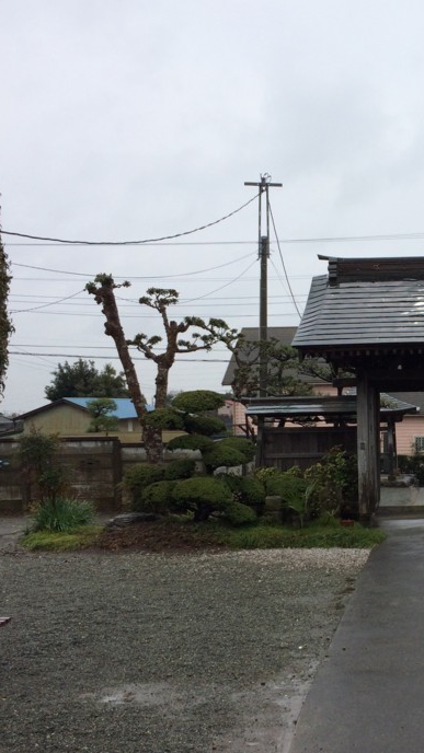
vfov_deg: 43.6
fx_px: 939
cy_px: 438
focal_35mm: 47
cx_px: 415
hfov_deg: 24.4
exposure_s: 1/2053
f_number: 2.2
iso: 32
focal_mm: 4.15
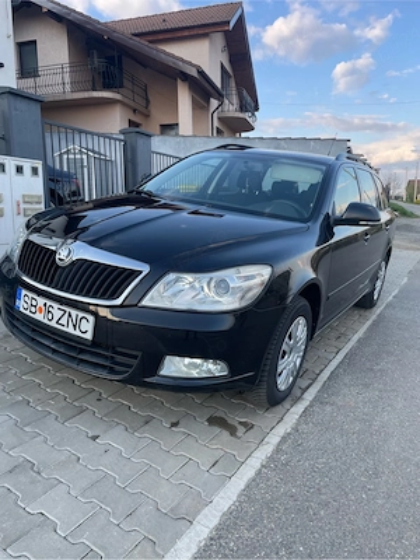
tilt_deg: -9.2
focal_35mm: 26
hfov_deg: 53.1
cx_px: 210
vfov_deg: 67.3
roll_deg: +1.2
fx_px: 421
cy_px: 280
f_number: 1.6
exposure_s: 1/312
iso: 32
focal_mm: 4.2
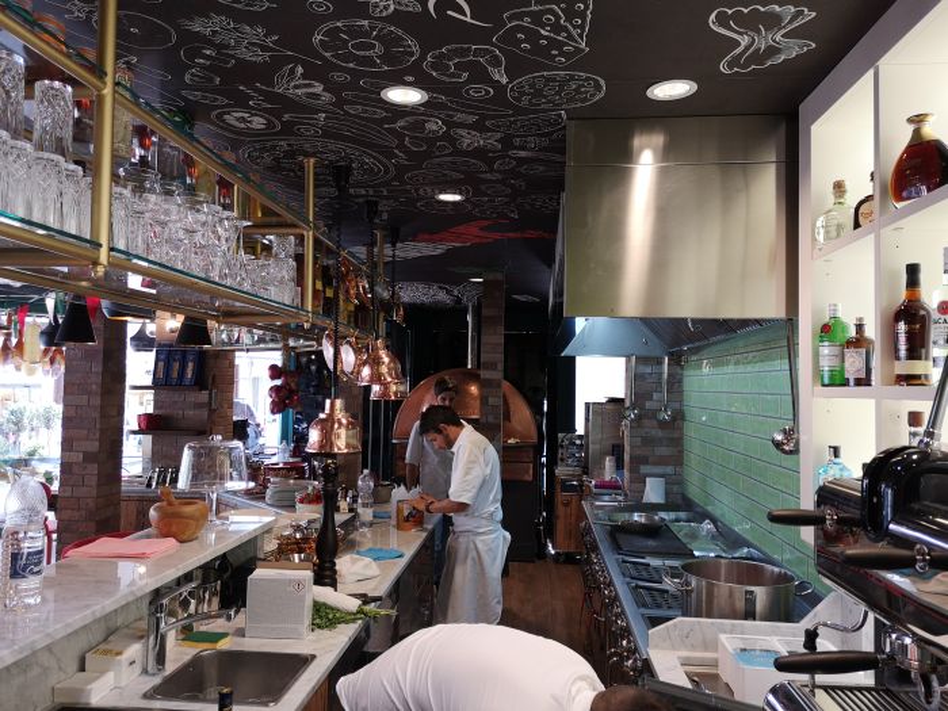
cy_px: 356
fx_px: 739
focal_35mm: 27
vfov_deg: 51.4
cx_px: 474
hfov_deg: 65.3
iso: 80
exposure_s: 1/90
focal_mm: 3.95
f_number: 1.8
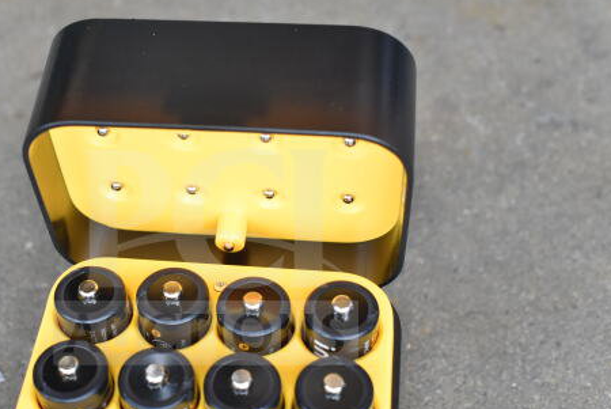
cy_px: 257
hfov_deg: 30.7
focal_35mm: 65
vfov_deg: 20.9
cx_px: 205
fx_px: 1104
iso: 1600
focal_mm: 32
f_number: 8
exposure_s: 1/250
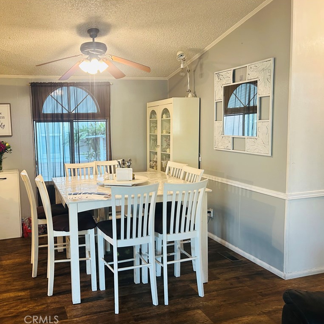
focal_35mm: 31
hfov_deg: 51.6
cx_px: 108
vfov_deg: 52.5
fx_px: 328
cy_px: 162
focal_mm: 5.7
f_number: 1.5
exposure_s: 1/60
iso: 200
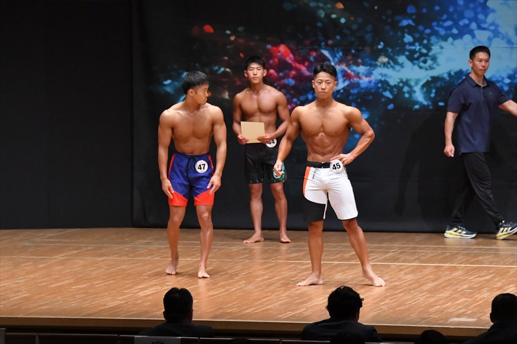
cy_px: 172
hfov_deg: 10.2
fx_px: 2900
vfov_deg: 6.8
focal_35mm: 202
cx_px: 258
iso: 8000
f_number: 5.6
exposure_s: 1/400
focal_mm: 135
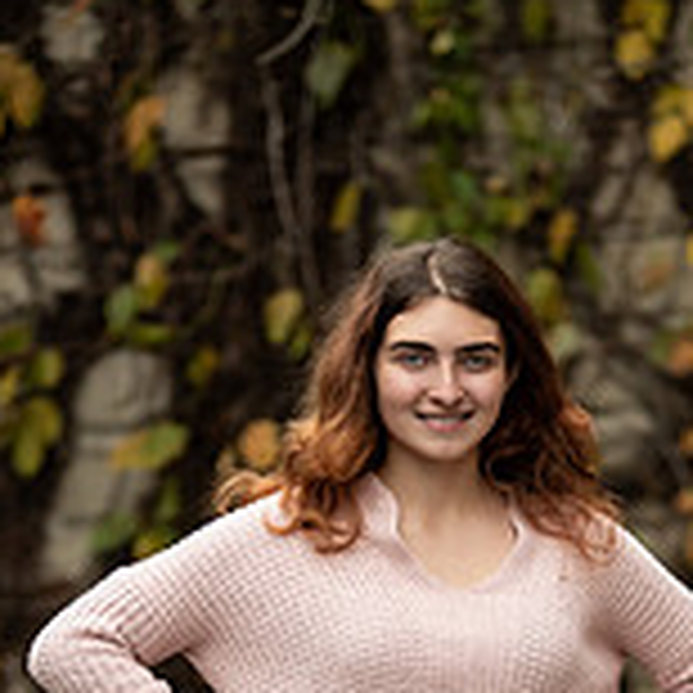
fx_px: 6297
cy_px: 886
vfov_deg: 6.3
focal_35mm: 278
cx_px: 454
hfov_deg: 6.3
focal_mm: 112
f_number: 2.8
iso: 800
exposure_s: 1/250
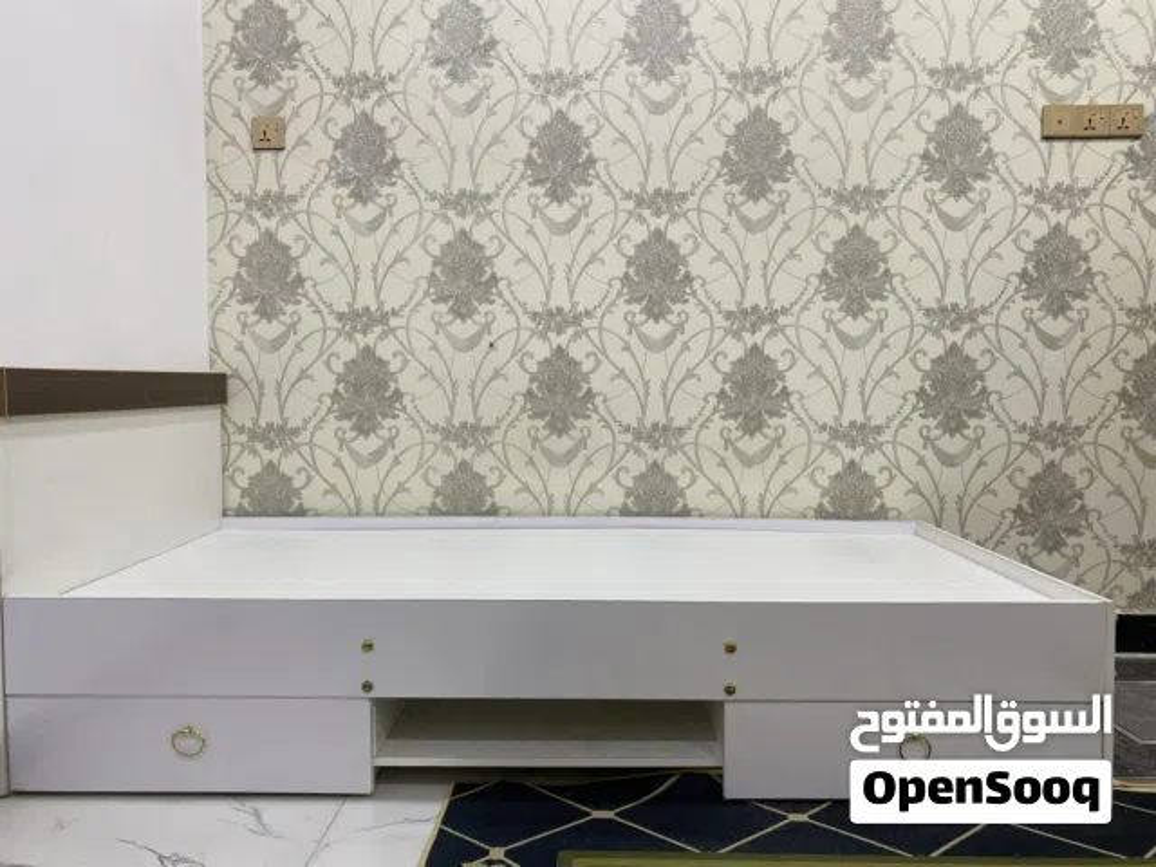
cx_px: 578
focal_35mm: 26
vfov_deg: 53.1
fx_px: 868
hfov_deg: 67.3
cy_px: 434
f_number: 1.8
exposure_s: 1/101
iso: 125
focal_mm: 4.25
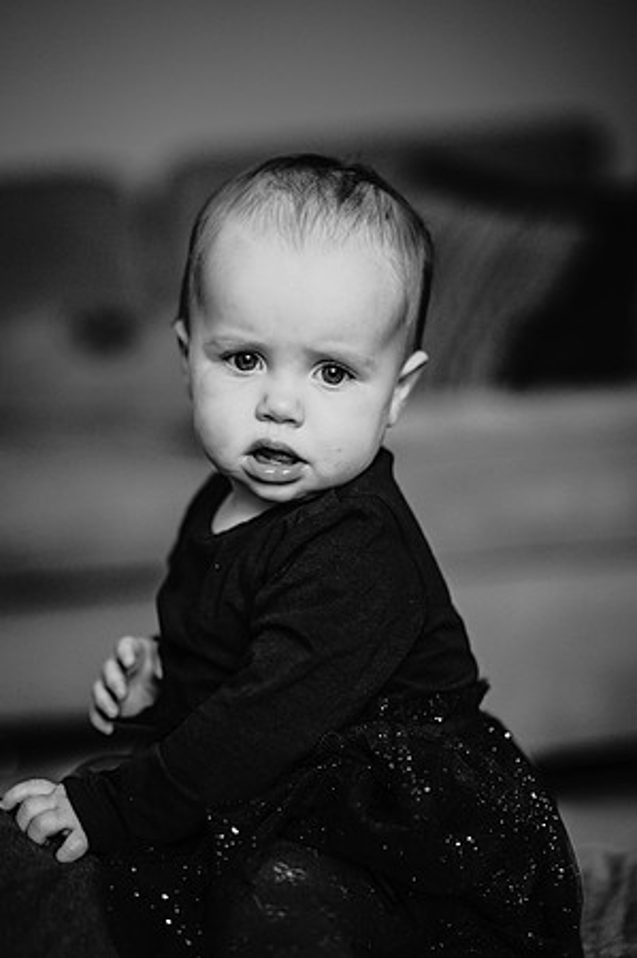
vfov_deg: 23.9
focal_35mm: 85
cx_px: 318
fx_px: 2261
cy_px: 479
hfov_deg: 16.0
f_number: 1.8
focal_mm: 85
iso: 280
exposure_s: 1/160
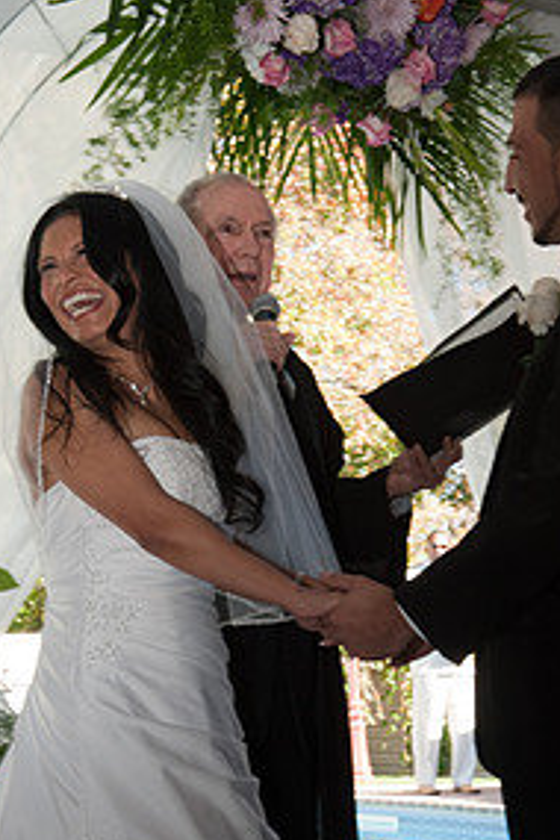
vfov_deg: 24.7
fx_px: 1913
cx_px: 237
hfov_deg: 16.6
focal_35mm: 82
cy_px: 507
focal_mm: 52
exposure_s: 1/100
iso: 1250
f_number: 14
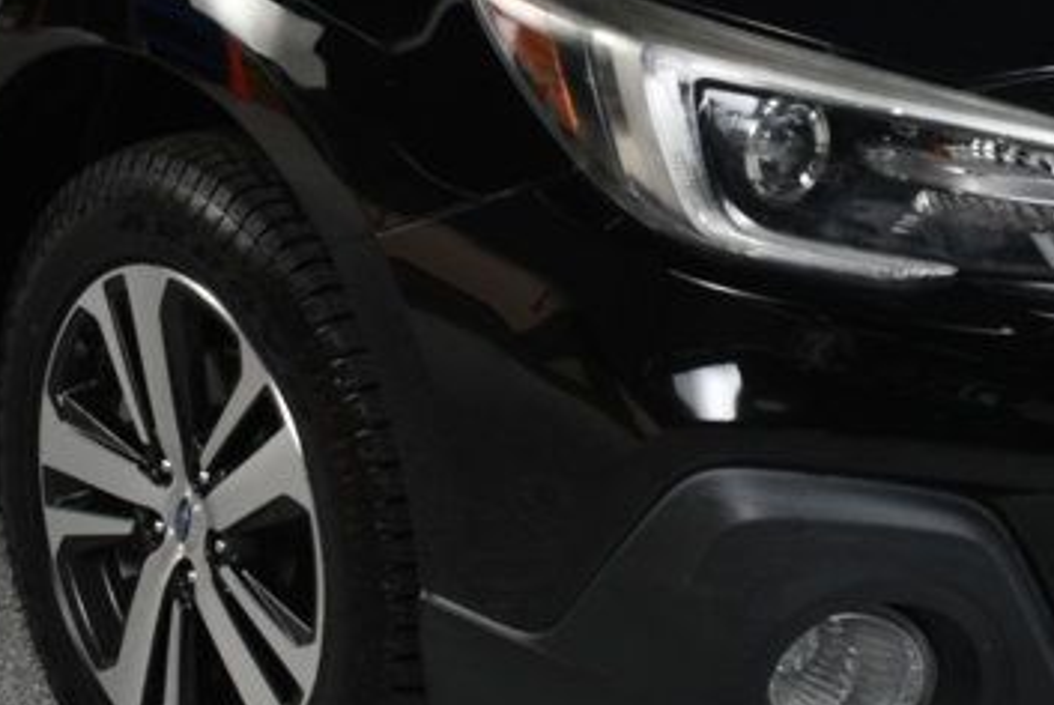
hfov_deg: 18.1
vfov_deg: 12.0
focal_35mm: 113
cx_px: 481
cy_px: 33
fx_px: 3311
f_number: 10
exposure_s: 1/160
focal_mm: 26
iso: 100
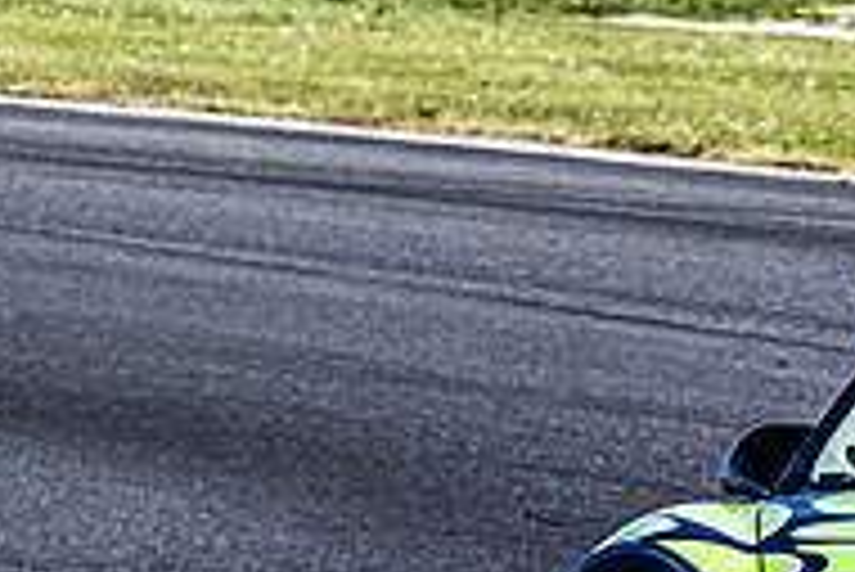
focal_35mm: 1905
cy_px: 808
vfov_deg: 0.7
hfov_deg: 1.1
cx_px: 846
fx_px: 45277
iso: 400
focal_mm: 300
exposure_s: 1/500
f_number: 11
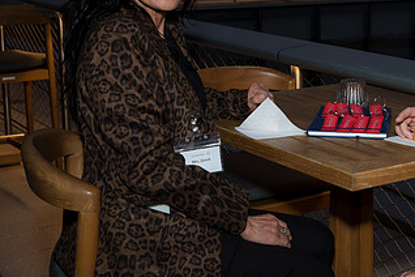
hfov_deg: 26.9
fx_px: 841
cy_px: 91
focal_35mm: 73
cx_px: 360
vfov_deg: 18.6
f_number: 5.6
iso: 800
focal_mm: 40
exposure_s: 1/125
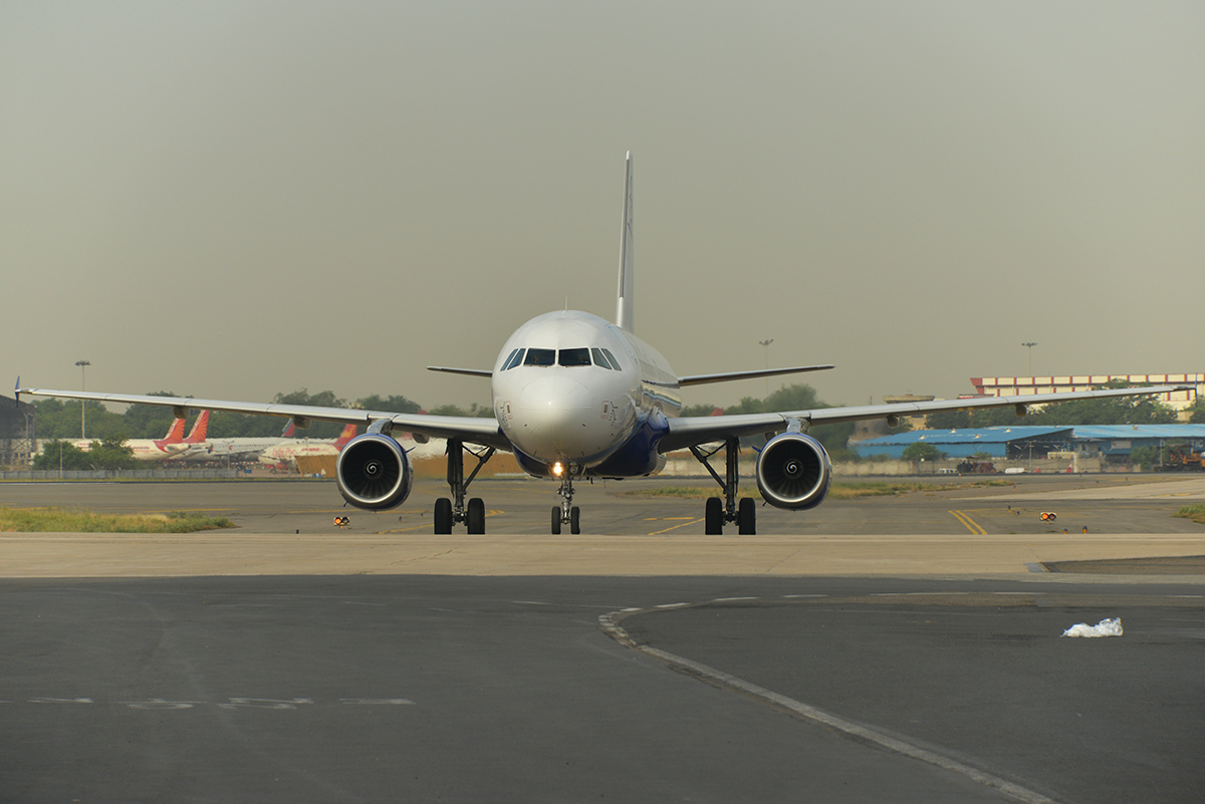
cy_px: 402
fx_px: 6696
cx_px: 602
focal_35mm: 200
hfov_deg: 10.3
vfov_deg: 6.9
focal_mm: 200
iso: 320
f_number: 7.1
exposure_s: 1/800
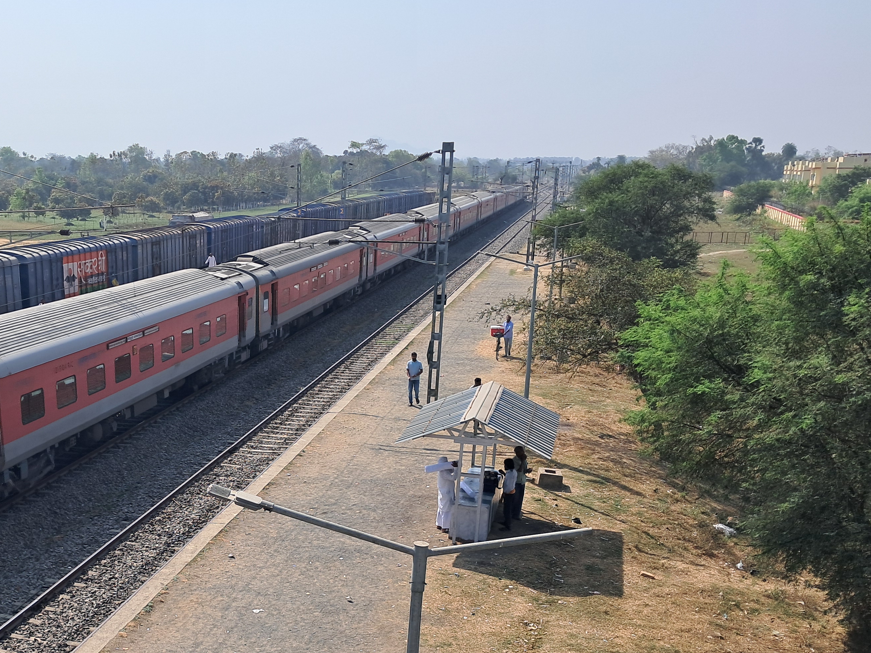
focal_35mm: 42
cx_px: 244
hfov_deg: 43.7
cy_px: 495
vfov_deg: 33.6
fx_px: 1057
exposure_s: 1/904
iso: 50
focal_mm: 4
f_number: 1.8
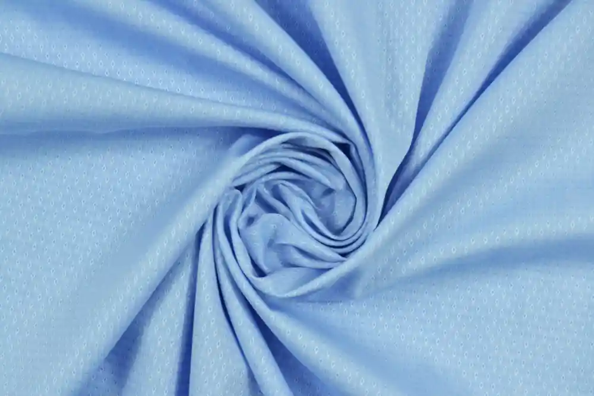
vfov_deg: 16.6
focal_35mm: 82
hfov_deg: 24.6
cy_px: 198
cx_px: 297
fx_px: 1361
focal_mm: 55
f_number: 10
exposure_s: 1/8
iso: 100
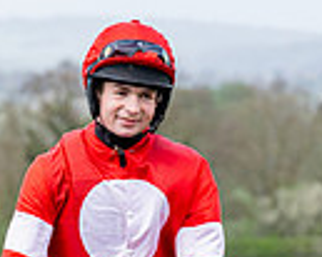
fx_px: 5742
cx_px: 426
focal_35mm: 603
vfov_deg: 2.5
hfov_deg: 3.2
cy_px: 671
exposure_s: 1/1600
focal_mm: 87
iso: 400
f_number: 4
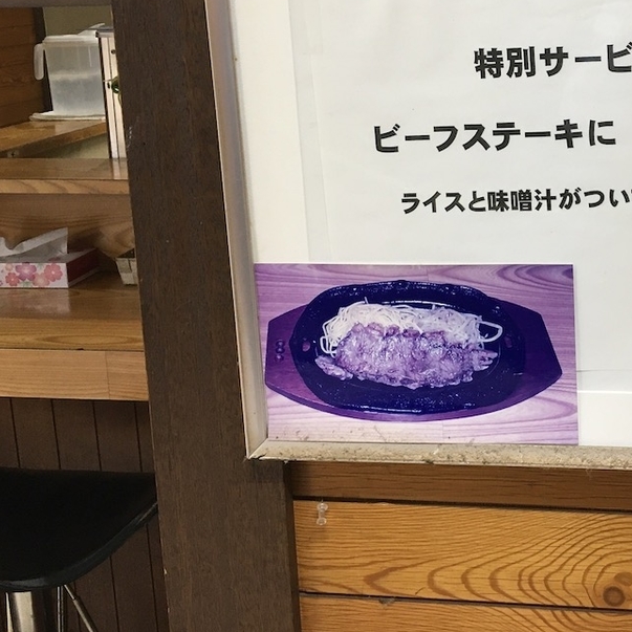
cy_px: 171
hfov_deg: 31.7
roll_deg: +0.4
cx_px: 574
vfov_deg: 32.9
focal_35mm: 51
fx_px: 1053
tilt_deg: -11.1
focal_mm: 4.15
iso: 100
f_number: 2.2
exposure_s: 1/30
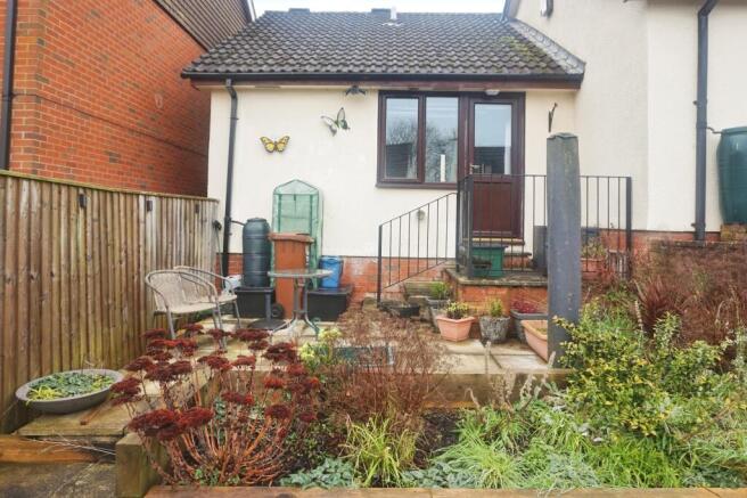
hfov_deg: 73.8
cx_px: 374
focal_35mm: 24
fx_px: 498
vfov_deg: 53.1
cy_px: 249
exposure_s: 1/80
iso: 100
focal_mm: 16
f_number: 5.6
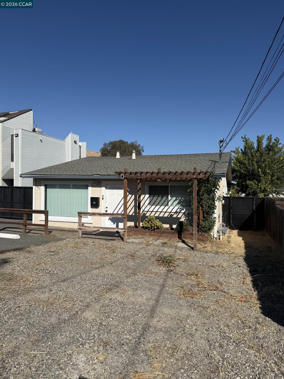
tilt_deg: -0.8
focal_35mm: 24
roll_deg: -1.1
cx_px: 142
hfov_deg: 56.8
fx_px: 263
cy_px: 190
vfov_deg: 71.6
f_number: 1.78
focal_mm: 6.76
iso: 80
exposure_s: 1/8130
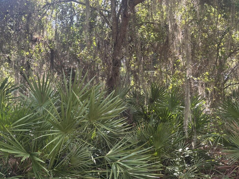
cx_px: 110
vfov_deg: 35.8
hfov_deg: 46.8
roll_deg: -0.7
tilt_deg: +0.8
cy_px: 109
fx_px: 276
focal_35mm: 40
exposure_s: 1/121
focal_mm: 5.96
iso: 50
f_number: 1.6
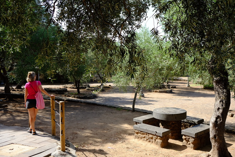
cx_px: 118
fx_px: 228
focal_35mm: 35
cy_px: 78
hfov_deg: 54.4
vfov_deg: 37.8
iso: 200
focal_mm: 23
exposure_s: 1/550
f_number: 4
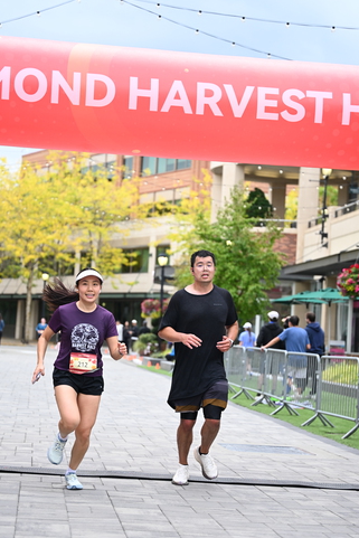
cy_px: 267
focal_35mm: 80
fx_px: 1196
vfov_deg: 25.4
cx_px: 196
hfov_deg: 17.1
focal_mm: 70
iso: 640
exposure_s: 1/2000
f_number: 2.8
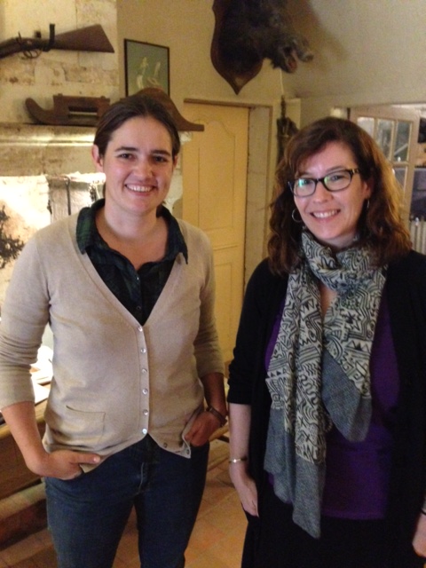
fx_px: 541
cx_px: 213
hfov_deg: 42.9
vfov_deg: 55.4
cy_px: 284
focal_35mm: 33
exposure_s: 1/15
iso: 800
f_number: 2.4
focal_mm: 4.13
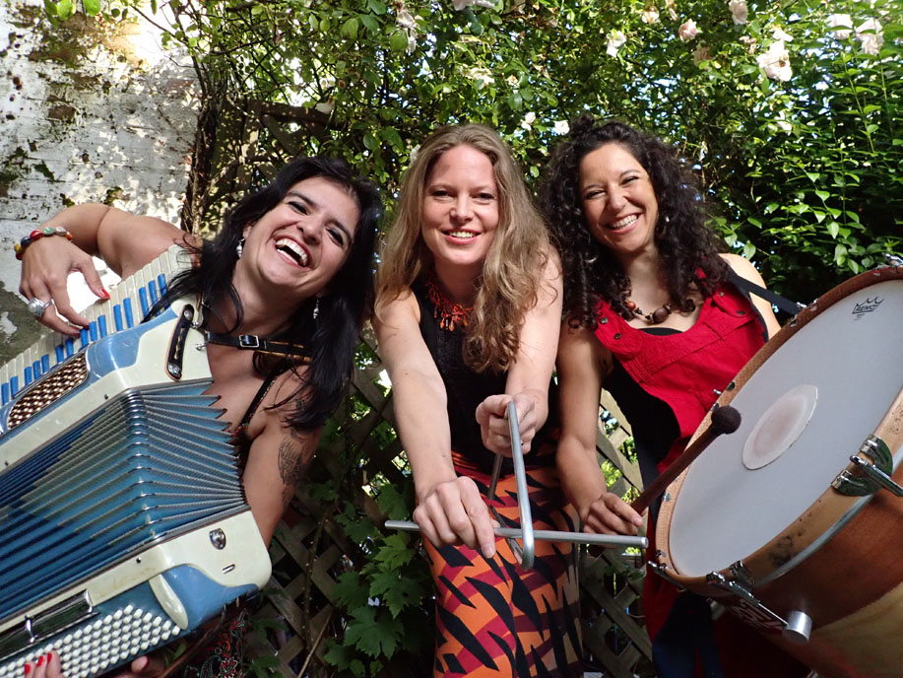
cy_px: 339
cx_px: 452
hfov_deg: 69.4
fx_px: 652
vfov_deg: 54.9
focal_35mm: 25
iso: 800
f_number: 2.8
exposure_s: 1/640
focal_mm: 4.5
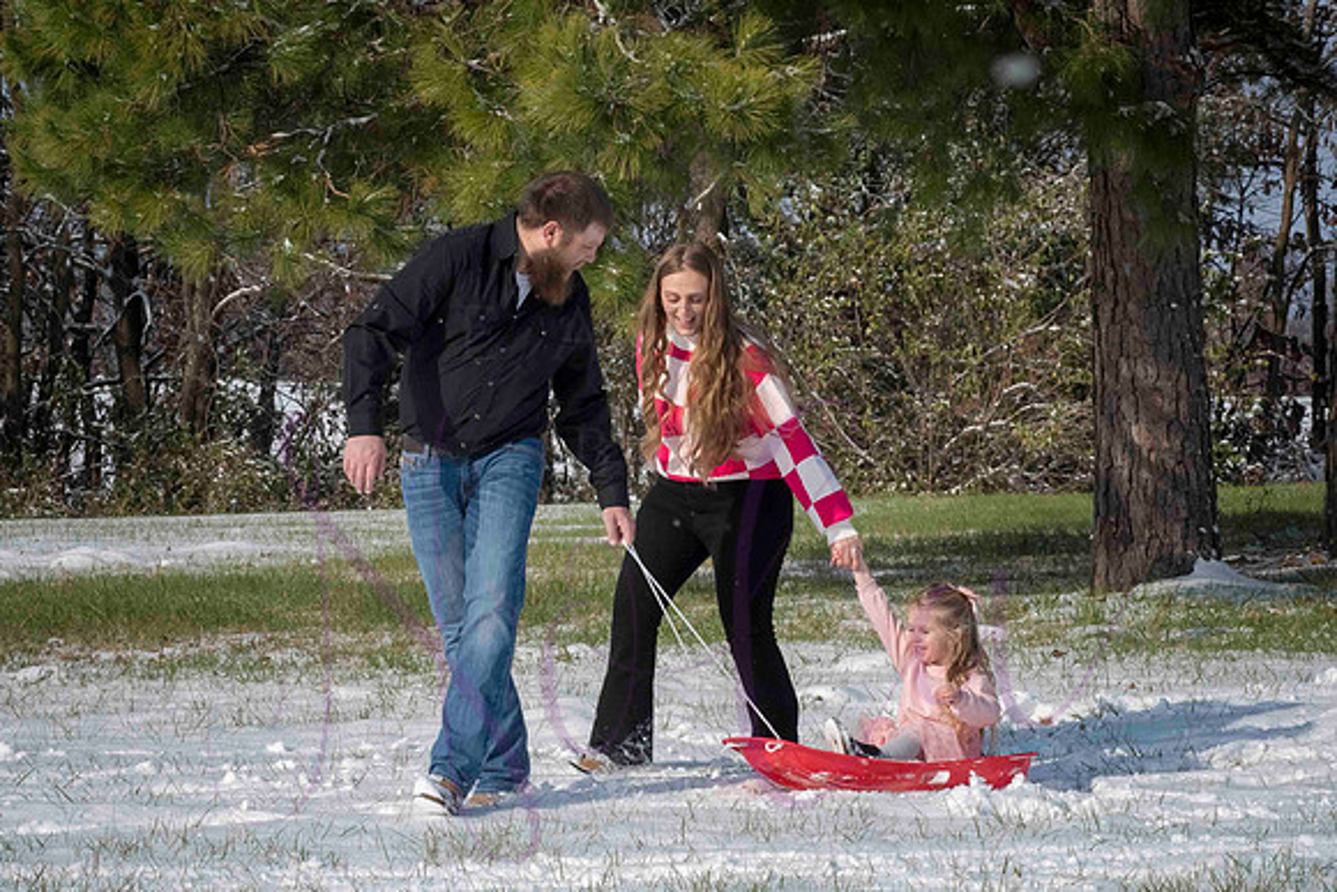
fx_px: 6232
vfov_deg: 8.2
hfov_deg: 12.2
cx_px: 672
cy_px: 507
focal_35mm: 168
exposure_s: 1/1000
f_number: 16
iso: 640
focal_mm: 112
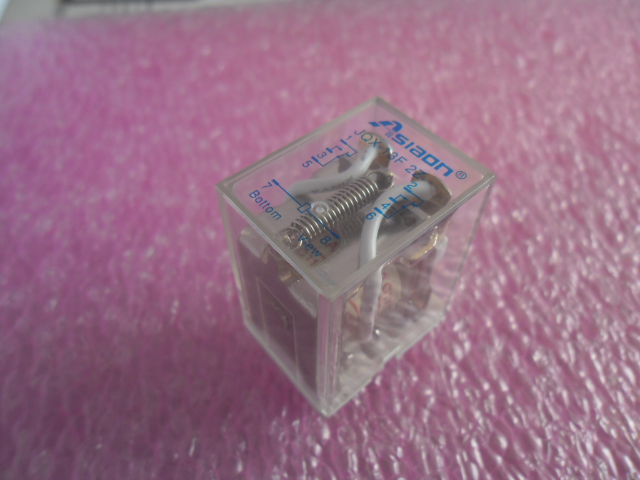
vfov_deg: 51.4
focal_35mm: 27
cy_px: 240
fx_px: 499
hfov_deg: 65.3
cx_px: 320
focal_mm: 4.9
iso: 100
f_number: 3.5
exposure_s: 1/58
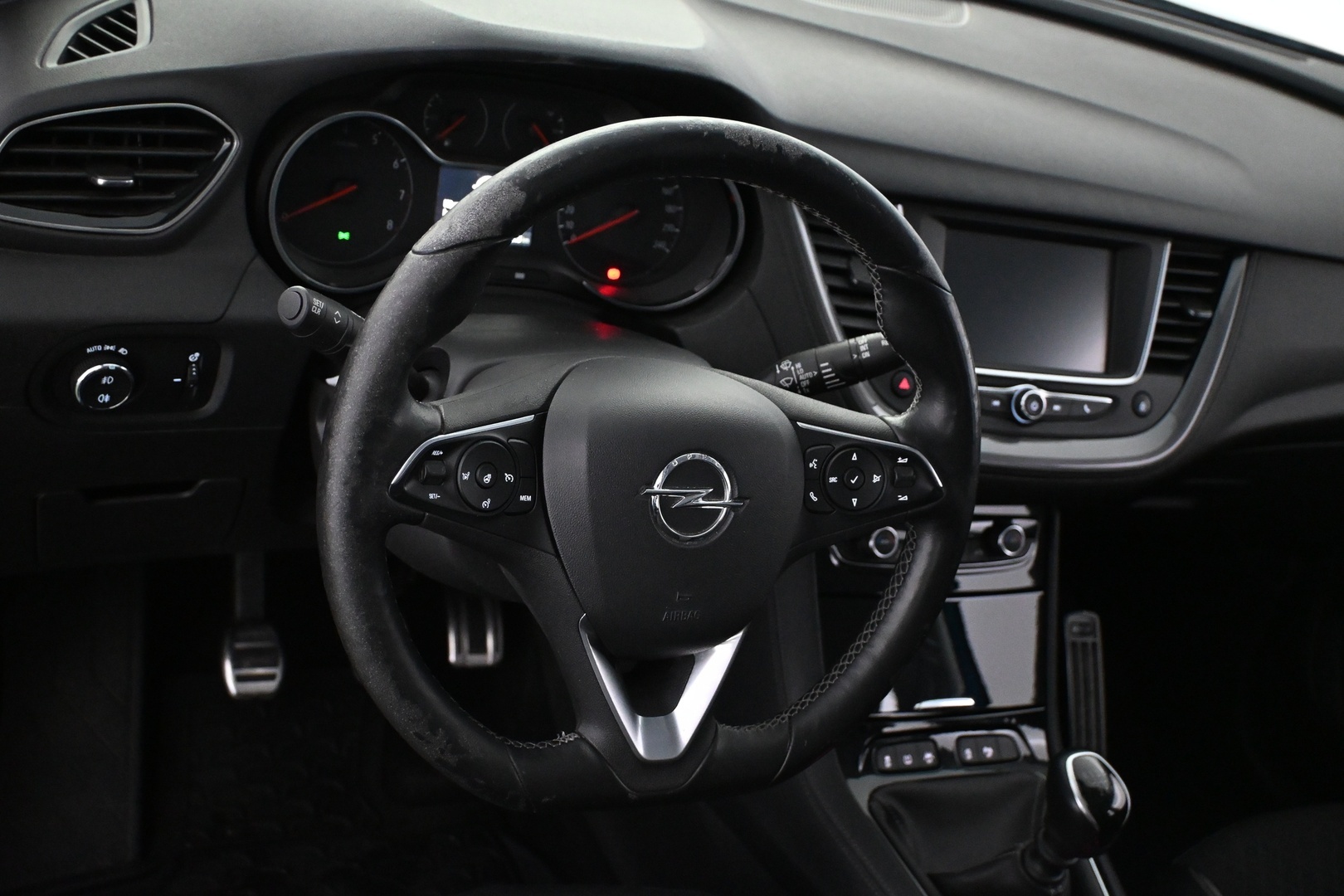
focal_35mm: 41
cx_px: 672
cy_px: 448
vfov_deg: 32.4
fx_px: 1540
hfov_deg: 47.2
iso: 5000
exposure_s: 1/60
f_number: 4.5
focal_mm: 27.5
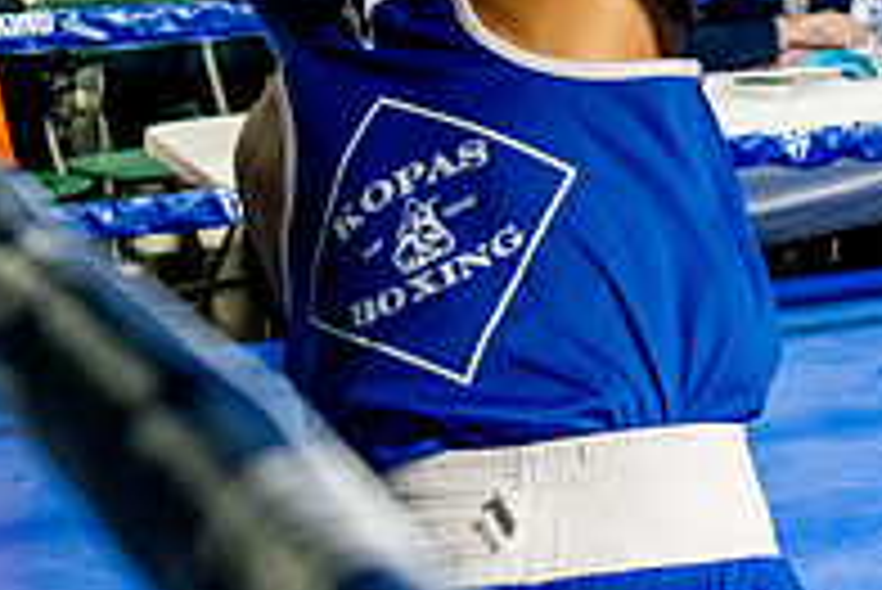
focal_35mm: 154
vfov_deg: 8.8
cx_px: 922
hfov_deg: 13.1
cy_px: -124
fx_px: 3776
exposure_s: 1/800
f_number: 2.8
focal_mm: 35
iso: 5000
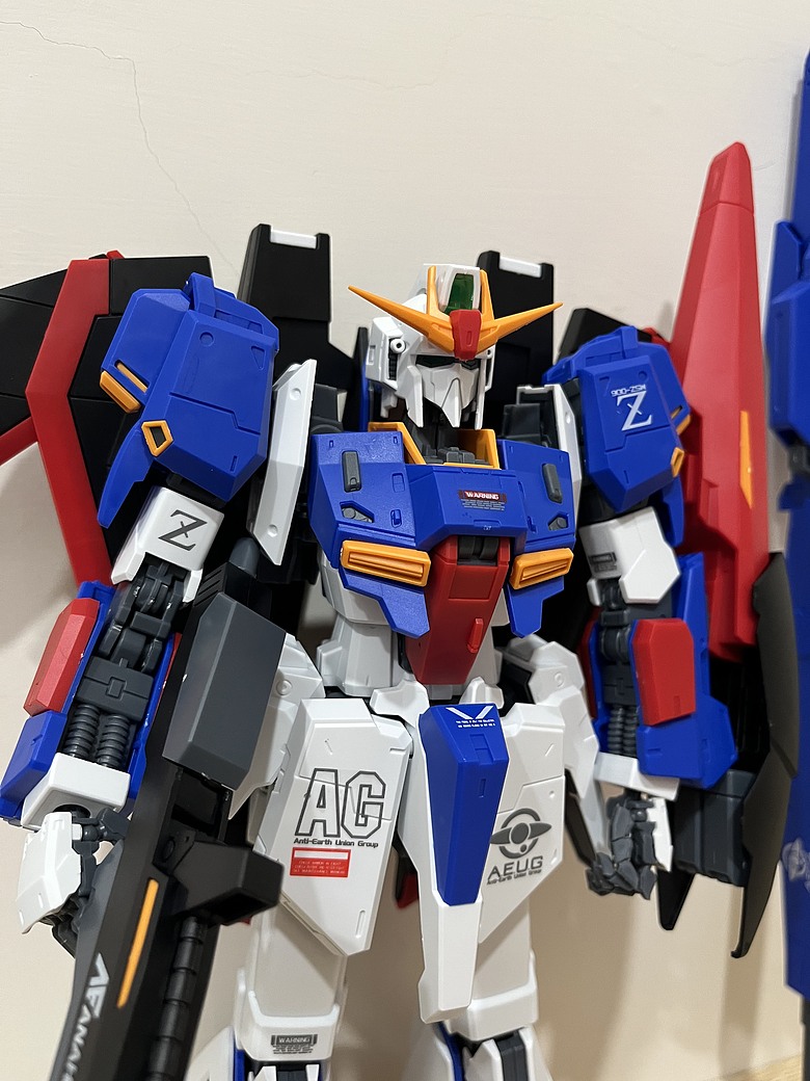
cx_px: 405
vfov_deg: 67.3
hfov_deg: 53.1
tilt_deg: -8.9
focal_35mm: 26
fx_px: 811
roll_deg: -3.3
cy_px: 540
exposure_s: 1/60
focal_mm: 5.1
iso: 200
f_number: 1.6
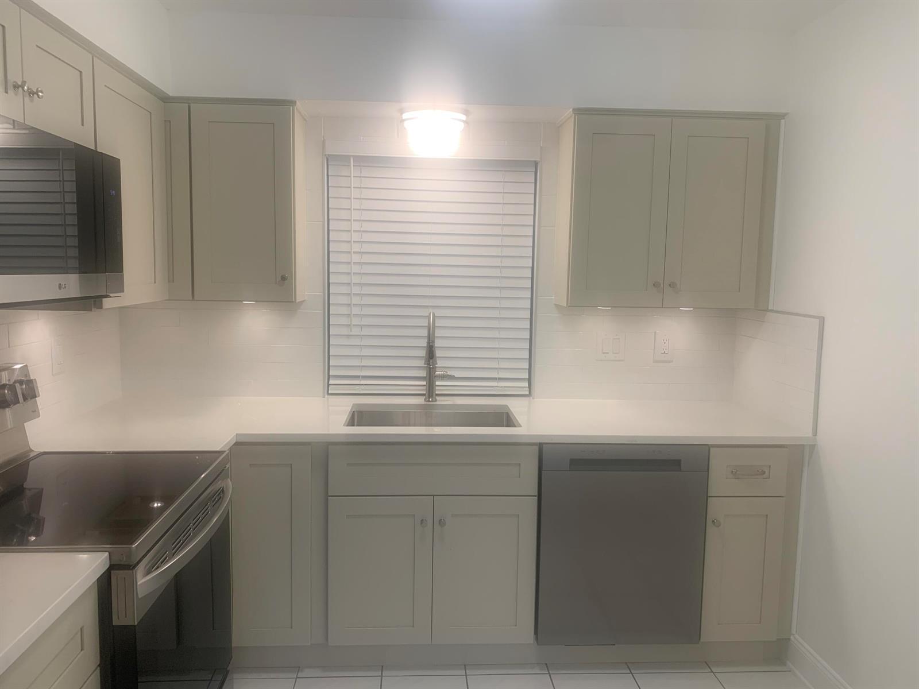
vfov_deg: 53.1
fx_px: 690
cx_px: 460
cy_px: 344
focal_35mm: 26
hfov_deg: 67.3
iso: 64
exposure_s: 1/120
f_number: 1.8
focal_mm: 4.25
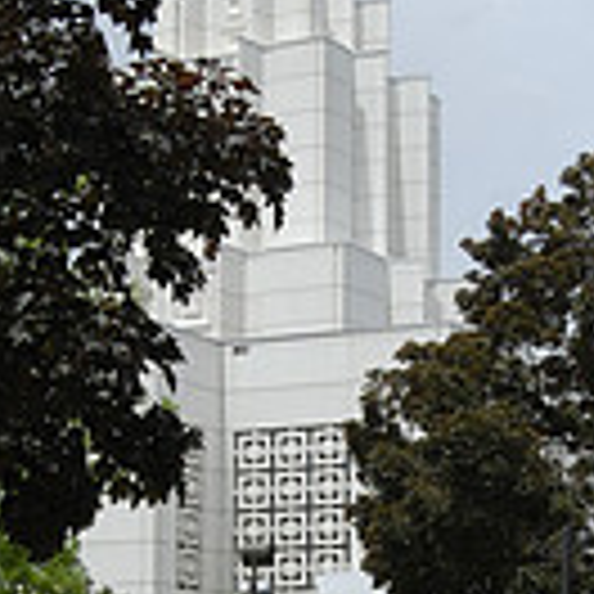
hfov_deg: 12.9
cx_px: 351
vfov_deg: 12.7
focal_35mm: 135
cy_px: 644
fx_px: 2621
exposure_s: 1/800
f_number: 10
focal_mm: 24
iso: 400
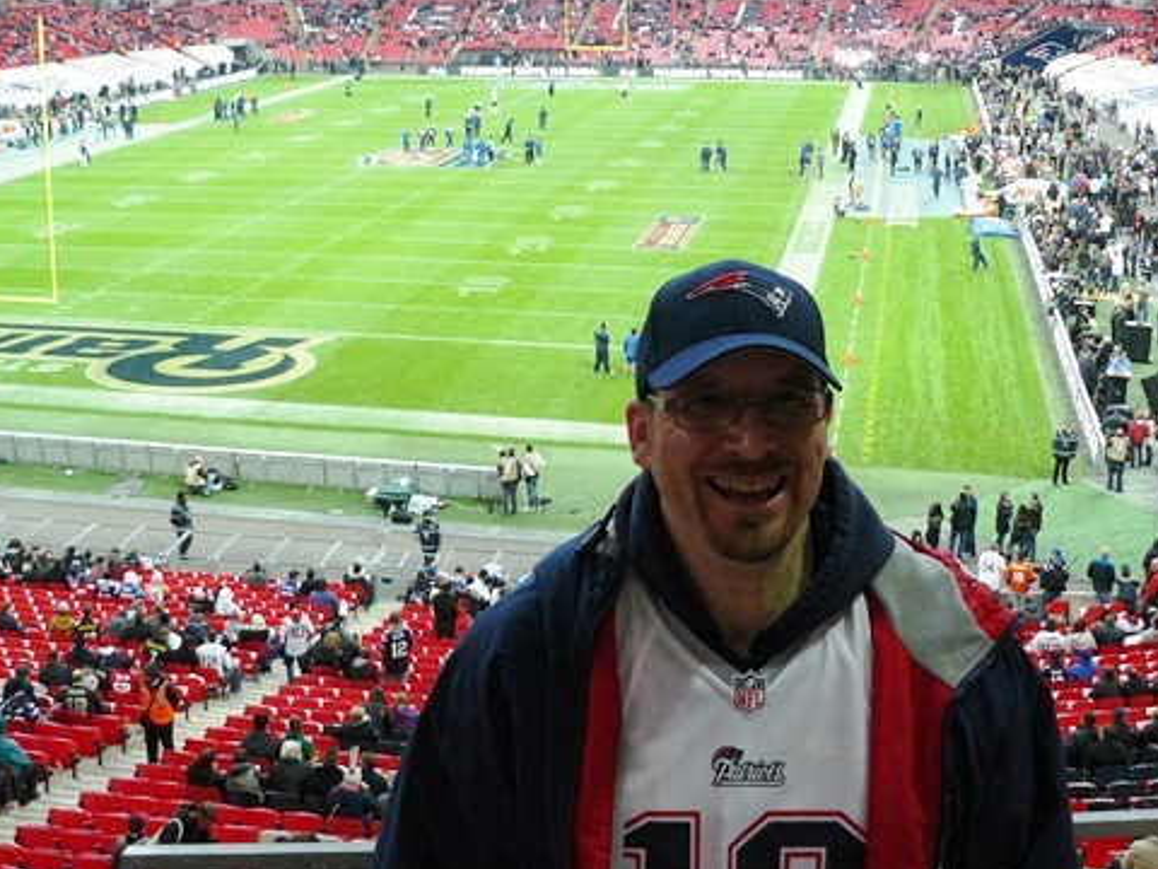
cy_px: 321
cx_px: 478
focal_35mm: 48
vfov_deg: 30.1
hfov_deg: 39.5
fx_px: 1606
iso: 160
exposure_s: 1/30
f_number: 2.8
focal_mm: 6
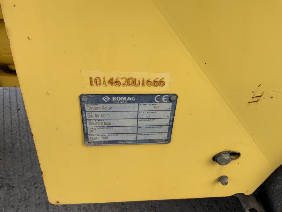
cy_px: 106
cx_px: 141
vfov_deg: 48.2
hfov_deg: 61.7
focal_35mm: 29
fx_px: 236
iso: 16
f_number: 1.8
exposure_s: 1/540
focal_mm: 3
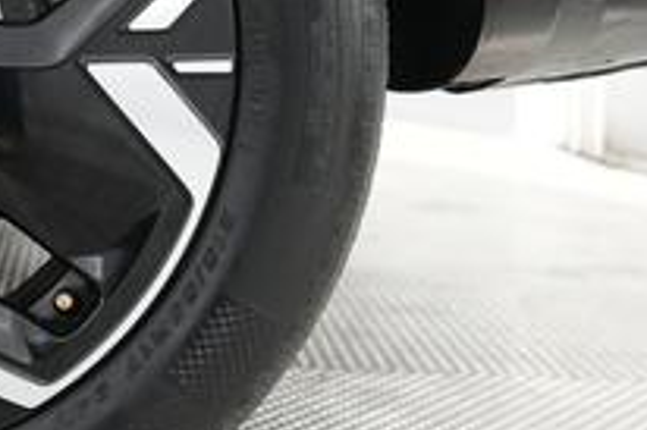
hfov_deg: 21.4
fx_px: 1562
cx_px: -173
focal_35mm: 87
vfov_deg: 15.5
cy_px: 63
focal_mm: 28
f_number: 2.8
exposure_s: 1/60
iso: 1600
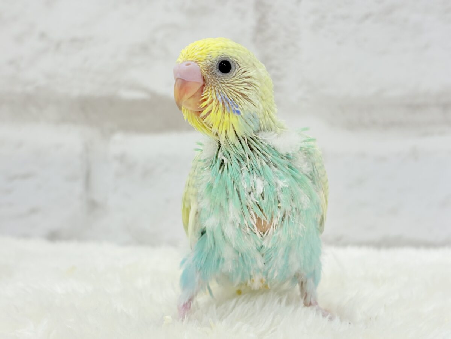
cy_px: 170
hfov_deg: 36.8
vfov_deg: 28.0
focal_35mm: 52
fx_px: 677
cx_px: 226
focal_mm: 5.96
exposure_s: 1/100
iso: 50
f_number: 1.6
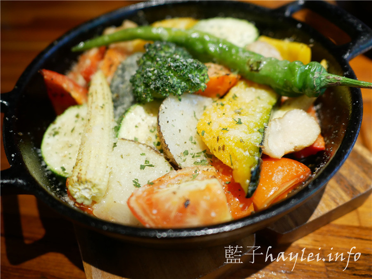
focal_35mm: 30
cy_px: 140
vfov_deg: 46.8
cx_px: 186
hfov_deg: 60.0
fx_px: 322
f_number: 1.7
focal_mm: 15
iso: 800
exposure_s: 1/60
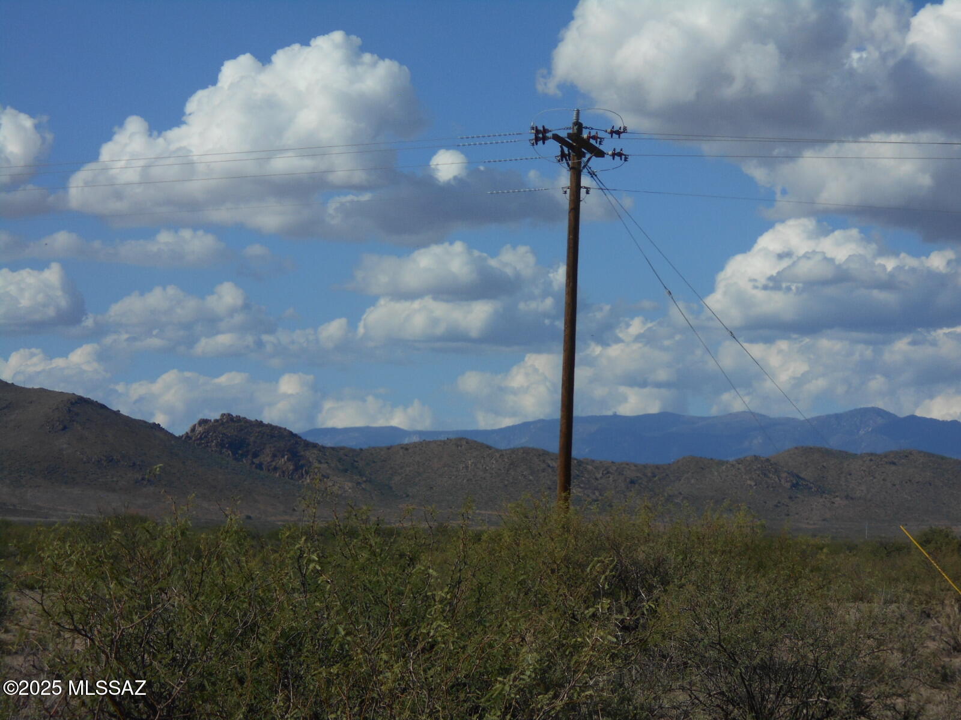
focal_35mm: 130
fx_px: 3609
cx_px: 480
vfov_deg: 11.4
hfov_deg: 15.2
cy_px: 360
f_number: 6.5
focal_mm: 23
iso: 80
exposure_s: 1/640
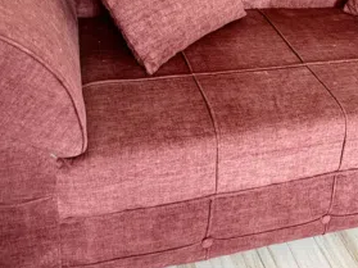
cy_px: 45
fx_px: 569
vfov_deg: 26.0
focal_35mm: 55
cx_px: 303
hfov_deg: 33.6
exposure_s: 1/60
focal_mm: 6.76
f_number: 1.78
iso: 400
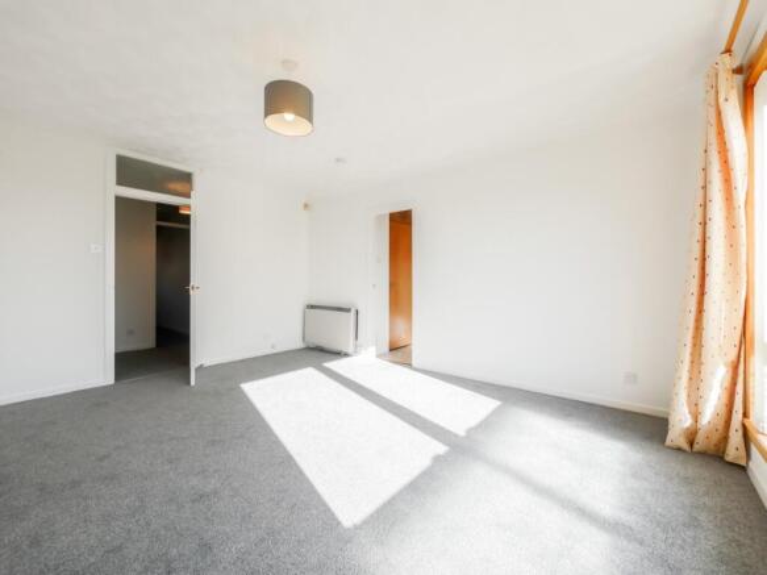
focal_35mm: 14
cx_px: 384
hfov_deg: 102.1
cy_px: 288
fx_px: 310
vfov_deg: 85.7
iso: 200
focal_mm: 7
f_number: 5
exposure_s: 1/200
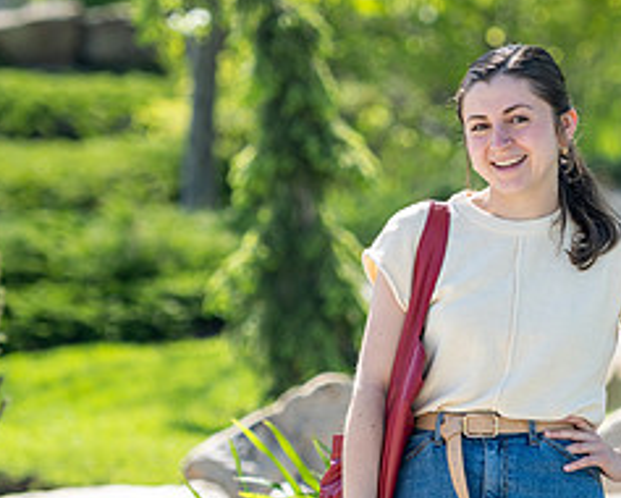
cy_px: 324
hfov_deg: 6.5
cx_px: 424
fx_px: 5463
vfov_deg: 5.2
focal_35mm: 297
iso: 50
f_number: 2.8
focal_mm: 120
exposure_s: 1/320
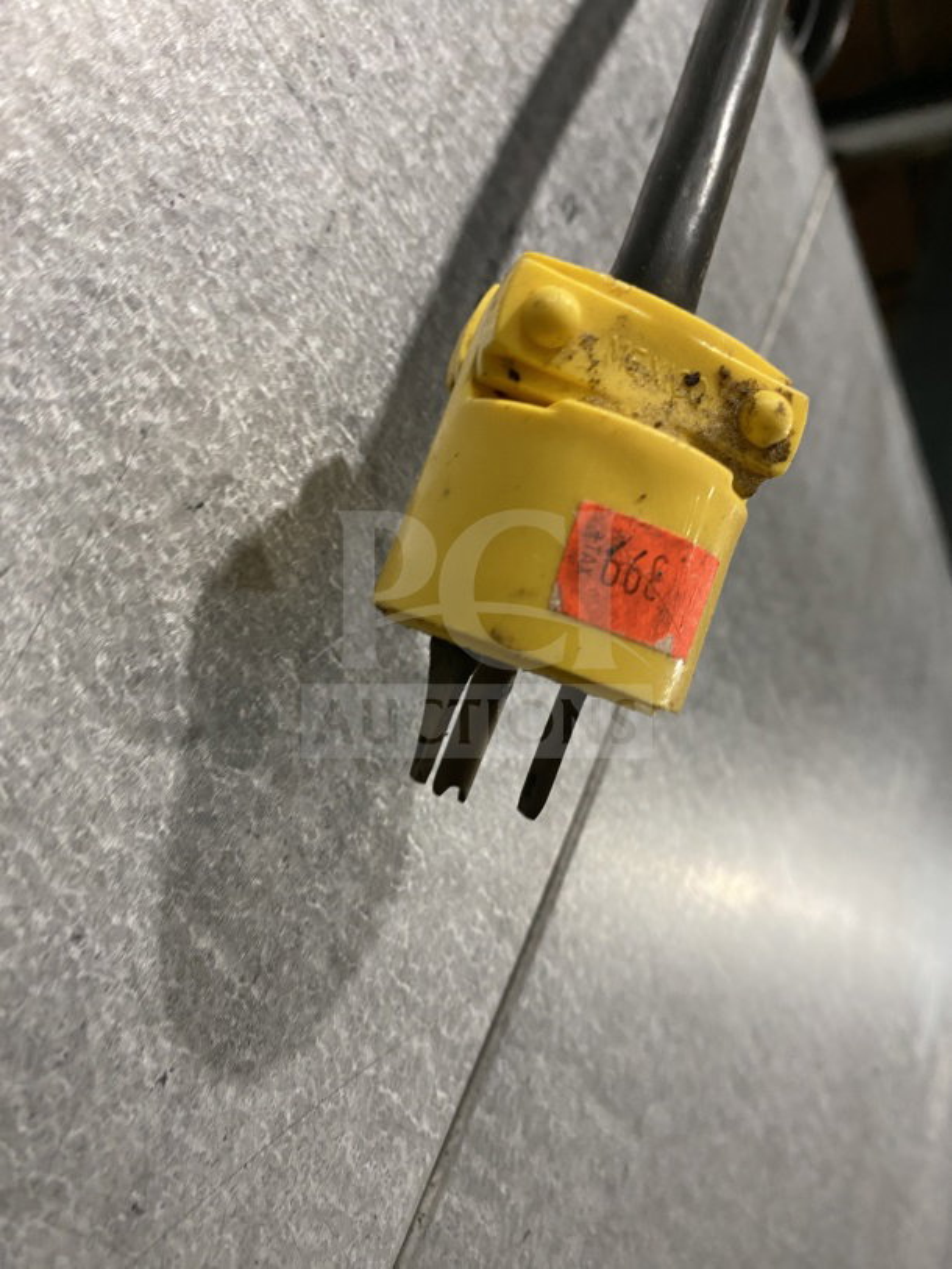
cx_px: 476
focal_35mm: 25
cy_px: 634
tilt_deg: +32.8
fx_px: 916
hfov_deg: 54.9
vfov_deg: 69.4
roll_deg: -30.5
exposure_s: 1/60
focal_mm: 4.25
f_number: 1.8
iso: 160
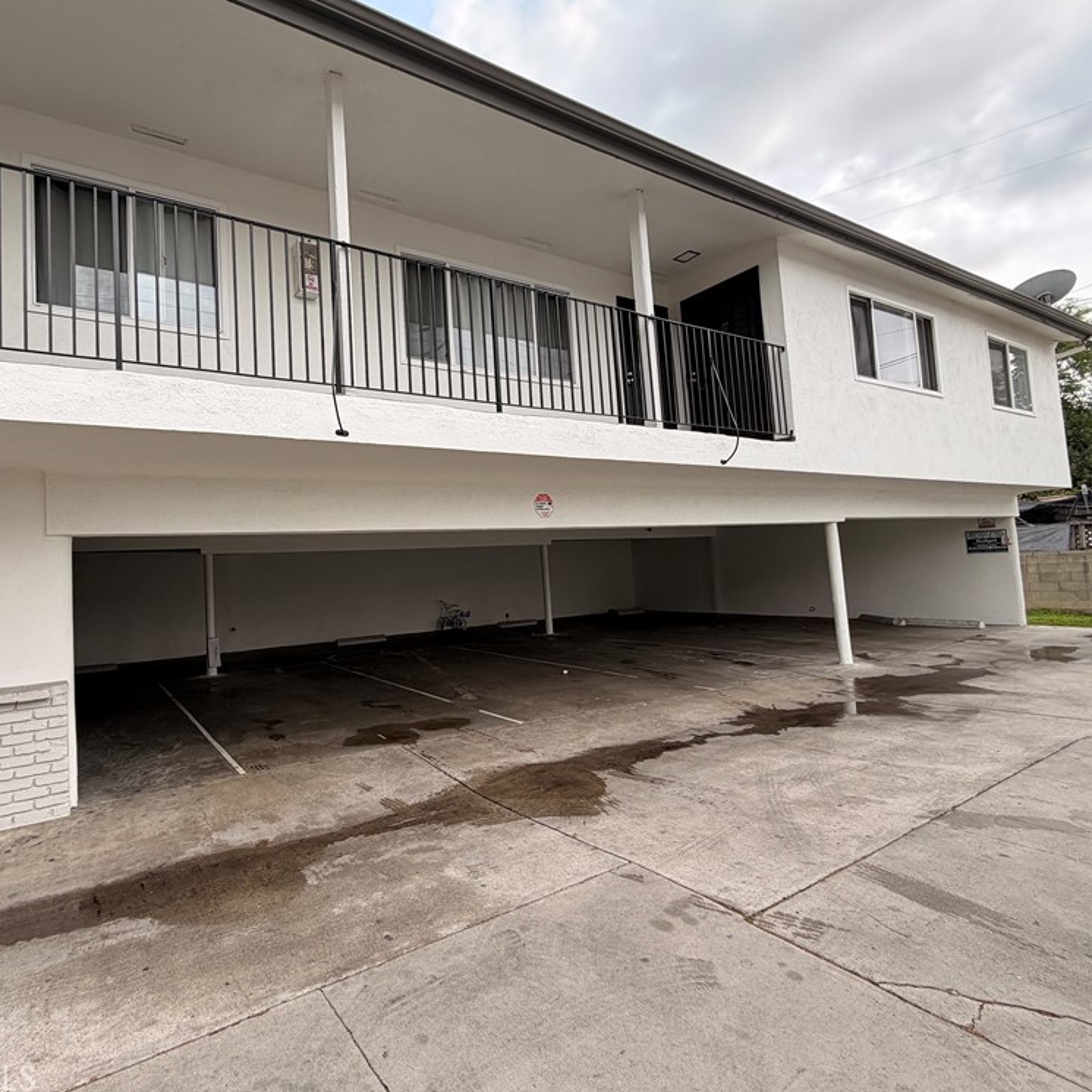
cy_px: 536
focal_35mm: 17
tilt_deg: +3.1
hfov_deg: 81.6
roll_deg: +3.3
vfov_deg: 84.0
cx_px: 378
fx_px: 607
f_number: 2.2
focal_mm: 2.22
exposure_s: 1/502
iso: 50
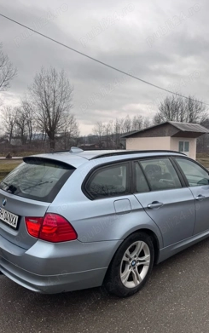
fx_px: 237
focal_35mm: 26
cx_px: 124
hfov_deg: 47.4
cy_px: 167
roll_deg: +0.3
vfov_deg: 70.4
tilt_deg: -4.7
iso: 80
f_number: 1.78
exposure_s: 1/419
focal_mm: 6.76
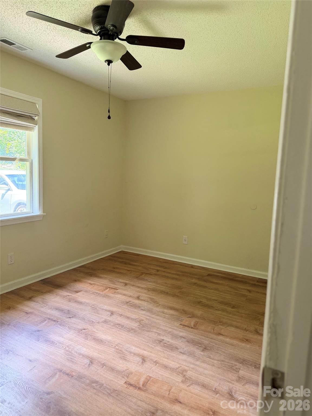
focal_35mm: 24
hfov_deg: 56.8
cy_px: 208
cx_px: 156
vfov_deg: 71.6
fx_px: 288
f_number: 1.78
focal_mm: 6.76
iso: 200
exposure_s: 1/110
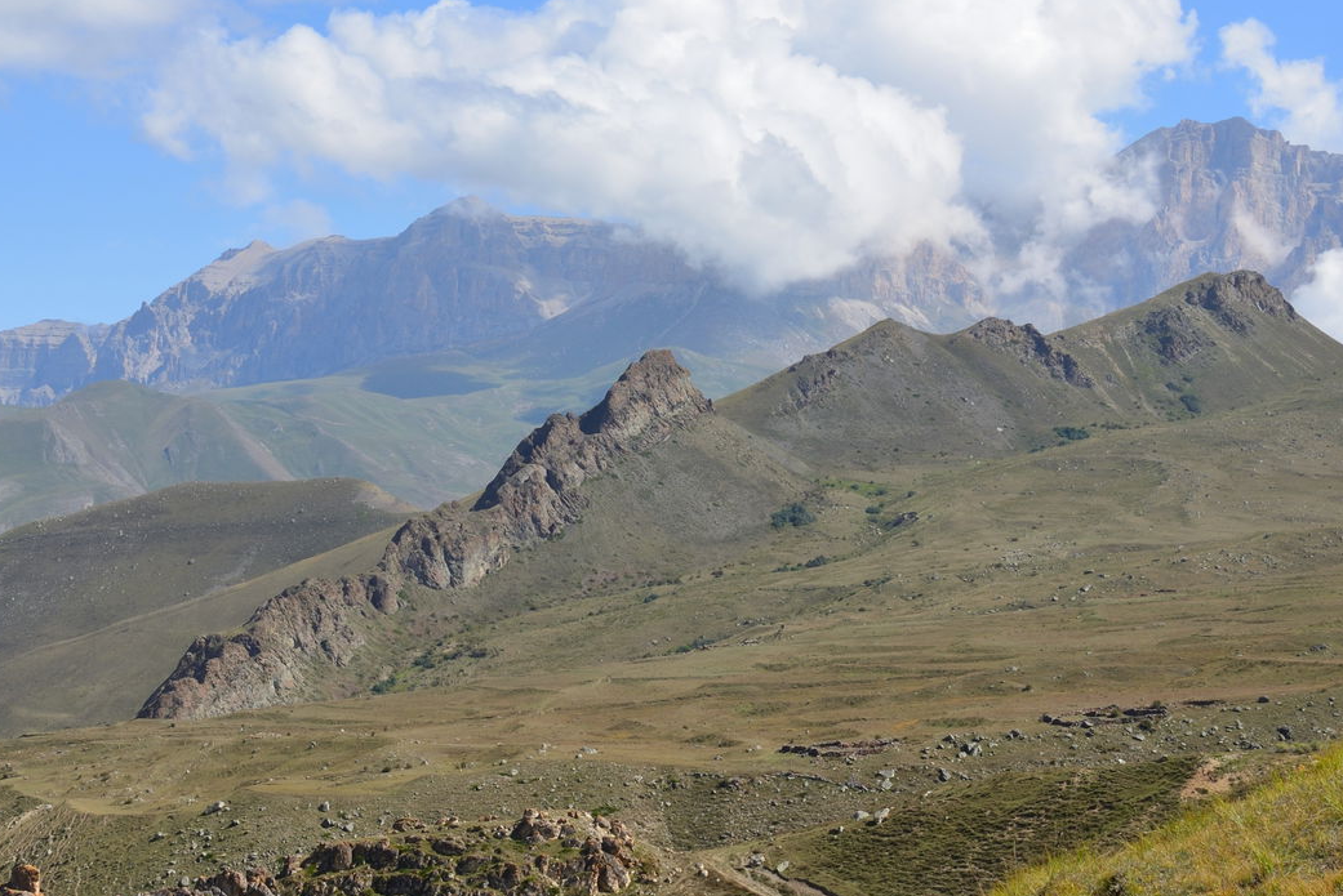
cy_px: 616
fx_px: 3097
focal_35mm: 83
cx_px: 561
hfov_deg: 24.4
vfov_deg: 16.4
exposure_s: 1/125
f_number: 16
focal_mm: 45
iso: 160
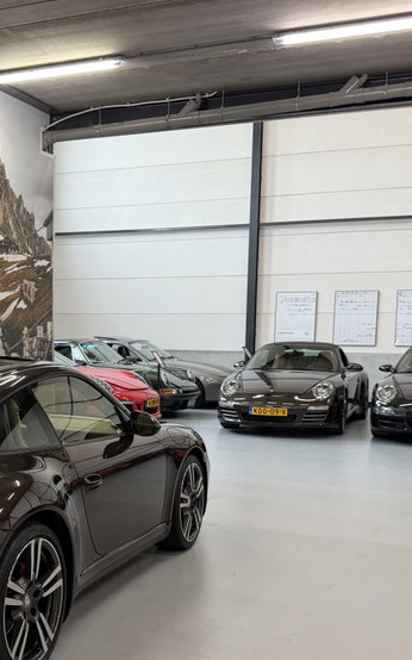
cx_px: 79
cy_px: 415
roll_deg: -0.4
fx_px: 845
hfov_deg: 26.9
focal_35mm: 47
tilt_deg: -6.3
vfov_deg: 42.3
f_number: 1.78
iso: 200
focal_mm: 6.76
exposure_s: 1/100
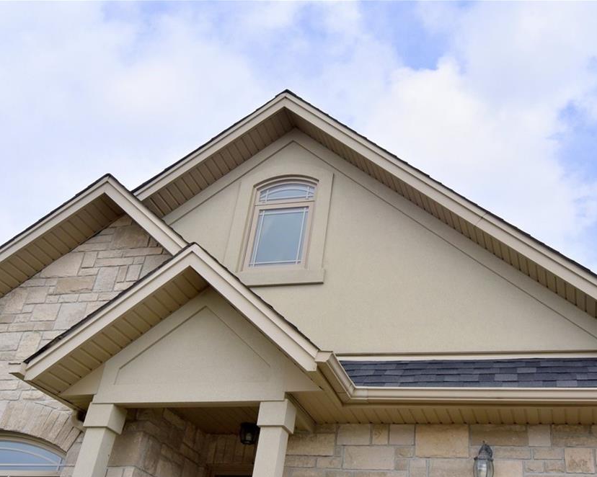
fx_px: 636
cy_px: 245
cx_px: 357
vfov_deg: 41.1
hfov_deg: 50.0
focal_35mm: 36
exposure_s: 1/640
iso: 500
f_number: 13
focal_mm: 31
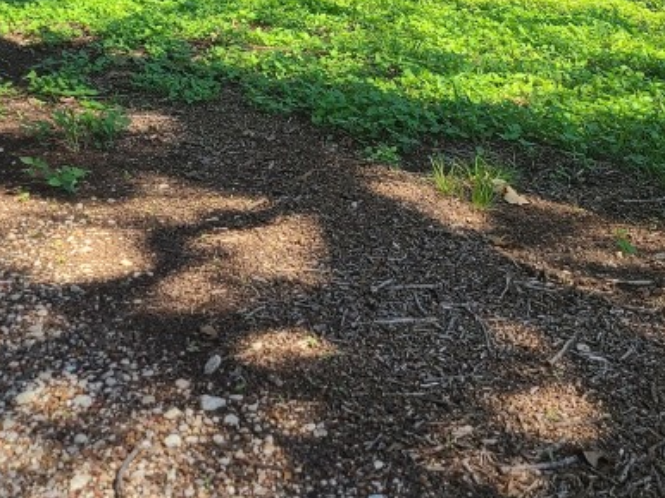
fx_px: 1325
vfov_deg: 20.0
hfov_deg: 28.2
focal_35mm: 69
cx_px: 310
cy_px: -102
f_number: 1.8
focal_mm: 5.4
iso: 40
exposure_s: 1/777
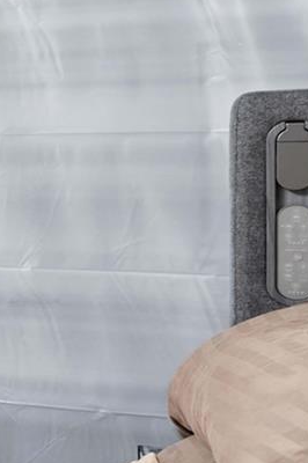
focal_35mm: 82
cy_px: 183
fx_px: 1054
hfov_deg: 9.5
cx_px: -771
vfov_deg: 24.7
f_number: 8
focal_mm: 16
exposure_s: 2.5
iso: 100
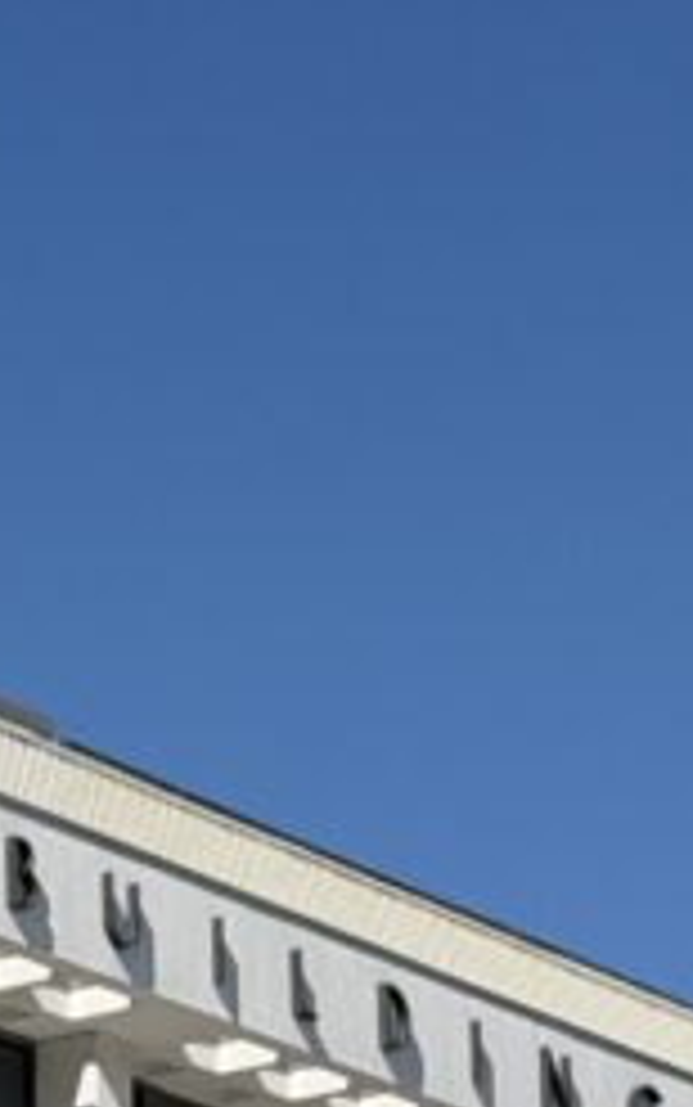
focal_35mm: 212
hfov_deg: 6.2
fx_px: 6399
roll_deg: +0.5
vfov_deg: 9.8
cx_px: -122
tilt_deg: +12.9
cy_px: 1179
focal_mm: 6.76
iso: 64
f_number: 1.78
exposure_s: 1/7143
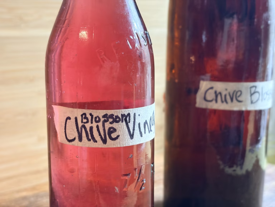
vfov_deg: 28.0
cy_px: 104
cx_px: 138
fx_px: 413
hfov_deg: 36.8
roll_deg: +0.5
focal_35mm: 52
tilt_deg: -10.4
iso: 250
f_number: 1.6
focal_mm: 5.96
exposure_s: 1/40
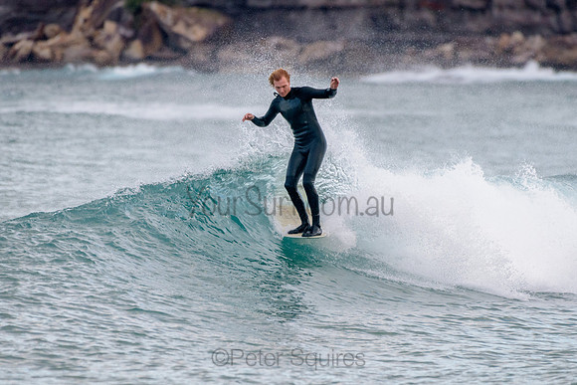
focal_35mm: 612
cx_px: 311
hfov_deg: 3.4
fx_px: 9808
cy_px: 198
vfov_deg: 2.2
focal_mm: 500
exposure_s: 1/1250
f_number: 5.6
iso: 1000
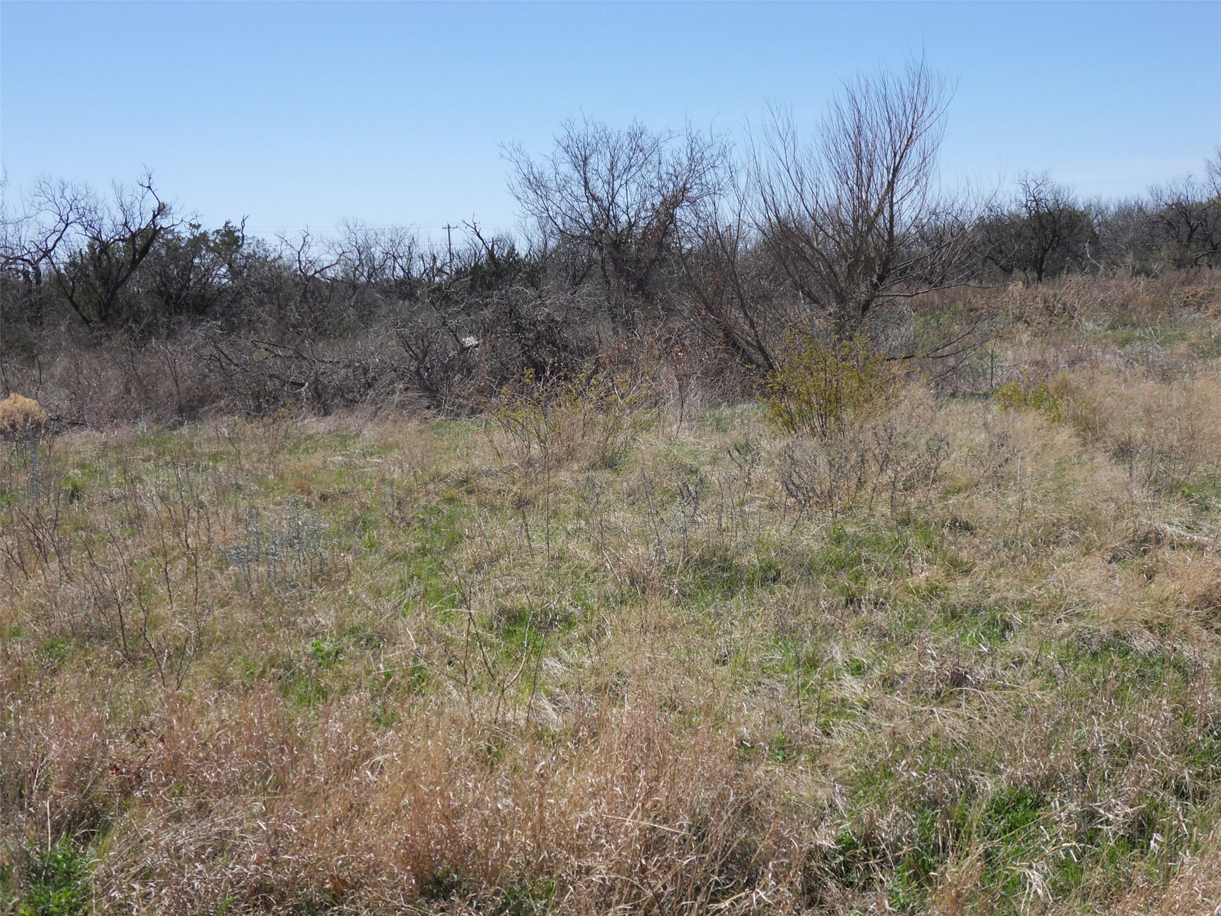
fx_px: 1834
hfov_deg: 36.8
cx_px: 610
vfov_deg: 28.0
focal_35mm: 52
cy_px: 458
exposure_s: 1/180
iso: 80
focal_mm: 9.1
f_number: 10.1
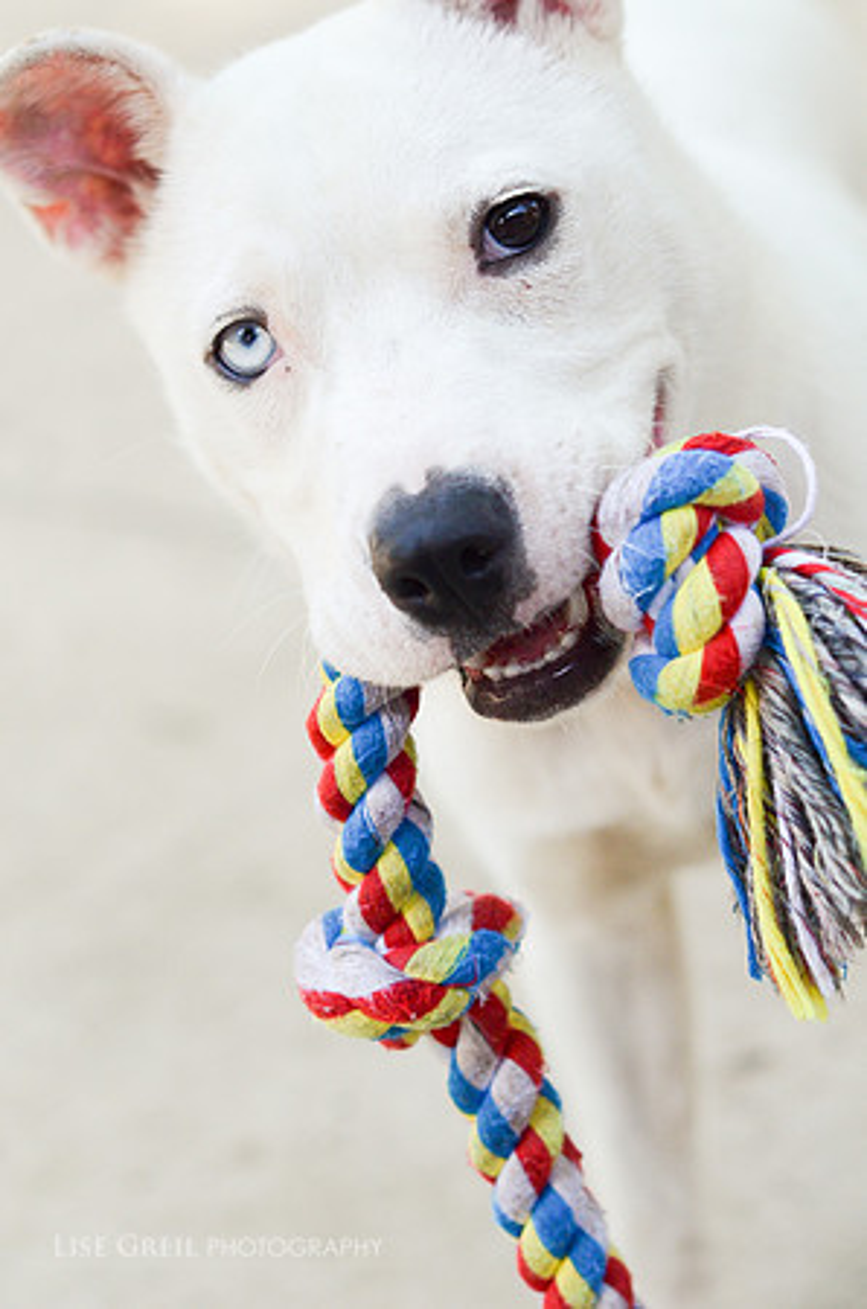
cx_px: 434
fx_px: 2722
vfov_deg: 27.0
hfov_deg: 18.1
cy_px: 654
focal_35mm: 75
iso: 800
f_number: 3.2
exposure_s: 1/4000
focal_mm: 50
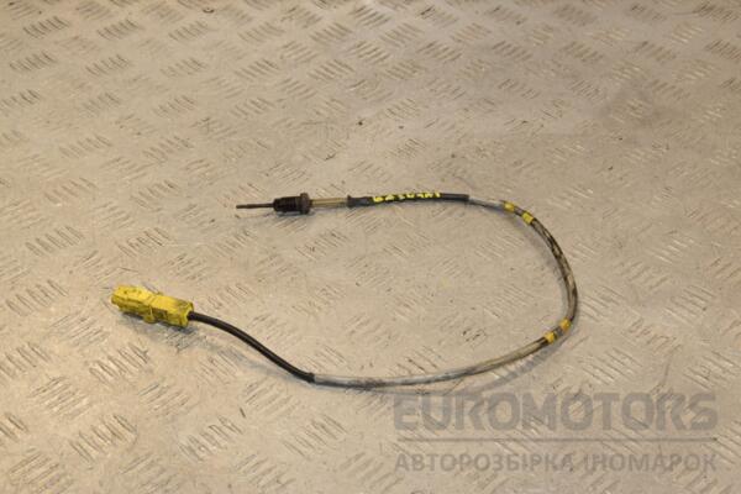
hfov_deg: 31.9
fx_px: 1297
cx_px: 370
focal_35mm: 63
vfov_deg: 21.6
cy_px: 247
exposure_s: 1/200
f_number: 10
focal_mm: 42
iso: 800
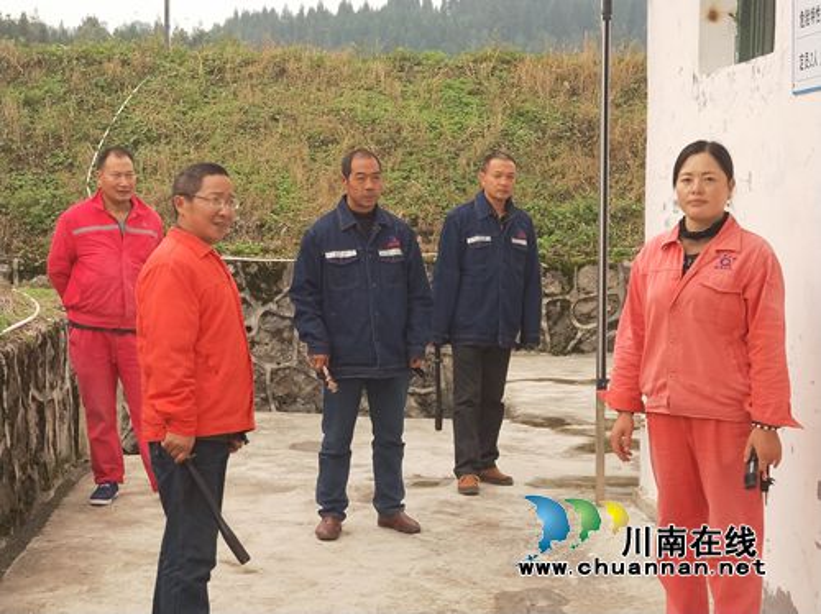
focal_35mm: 32
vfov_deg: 44.1
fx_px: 758
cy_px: 307
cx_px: 410
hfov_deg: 56.9
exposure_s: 1/256
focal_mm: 5.47
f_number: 2.6
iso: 36
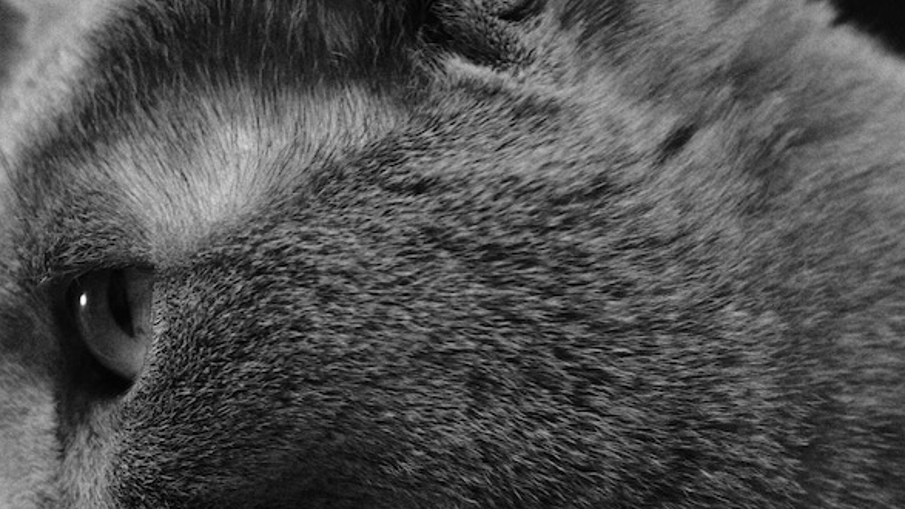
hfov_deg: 25.5
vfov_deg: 15.0
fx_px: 1919
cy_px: 388
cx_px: 57
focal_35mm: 80
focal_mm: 18.3
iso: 200
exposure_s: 1/25
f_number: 2.8
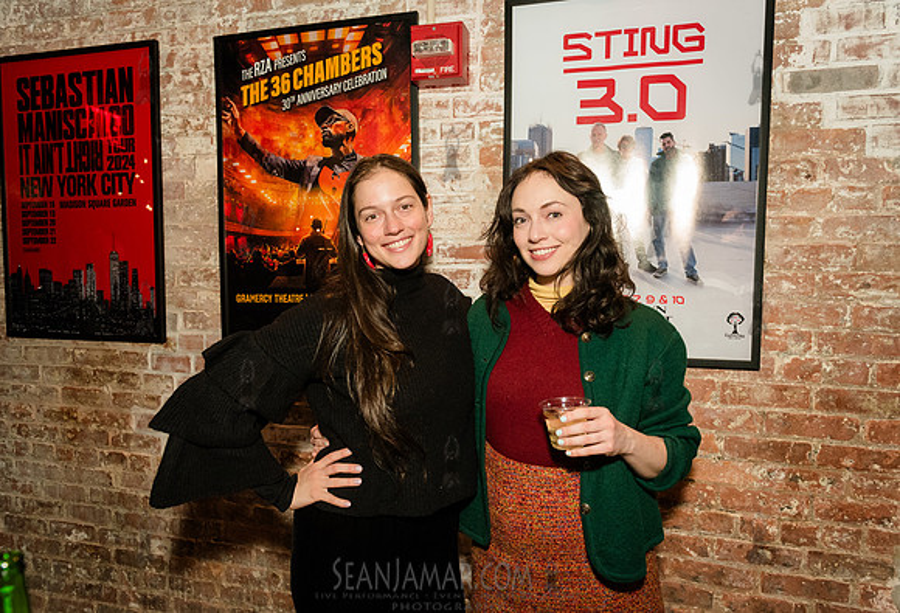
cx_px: 433
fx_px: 631
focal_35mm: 25
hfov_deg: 71.0
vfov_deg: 51.8
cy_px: 307
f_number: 4
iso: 4000
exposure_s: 1/160
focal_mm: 24
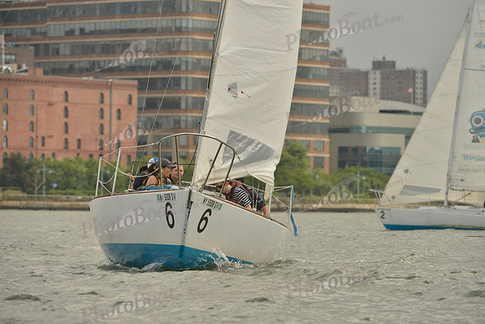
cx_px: 242
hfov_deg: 7.9
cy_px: 162
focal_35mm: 260
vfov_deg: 5.3
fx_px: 3503
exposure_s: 1/1250
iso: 400
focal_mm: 260
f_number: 8
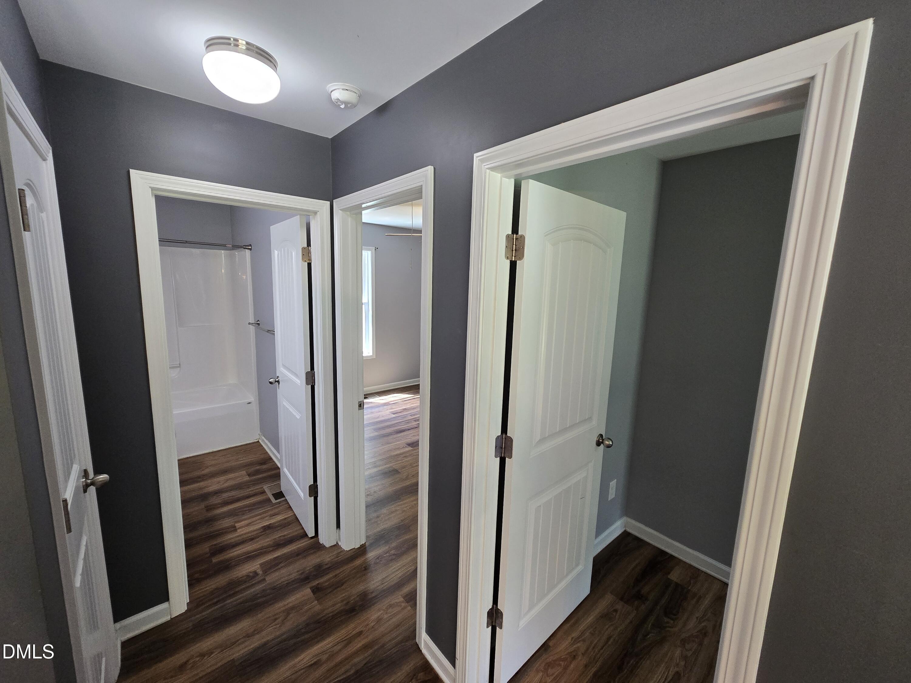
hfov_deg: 106.2
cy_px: 342
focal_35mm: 13
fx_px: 342
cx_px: 456
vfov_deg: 89.9
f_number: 2.2
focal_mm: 2.2
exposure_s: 1/60
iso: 250
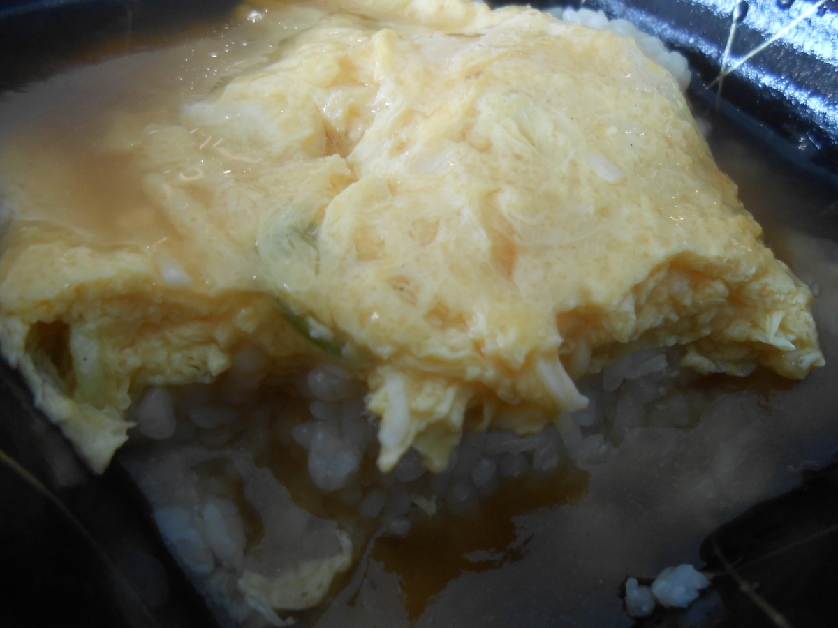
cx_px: 419
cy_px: 314
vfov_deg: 53.1
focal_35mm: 26
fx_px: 629
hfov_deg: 67.3
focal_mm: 4.6
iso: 160
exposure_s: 1/30
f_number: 3.5
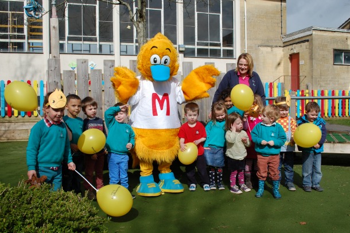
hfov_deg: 57.2
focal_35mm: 33
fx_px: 321
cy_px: 116
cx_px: 175
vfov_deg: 39.9
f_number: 11
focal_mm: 22
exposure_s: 1/400
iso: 200
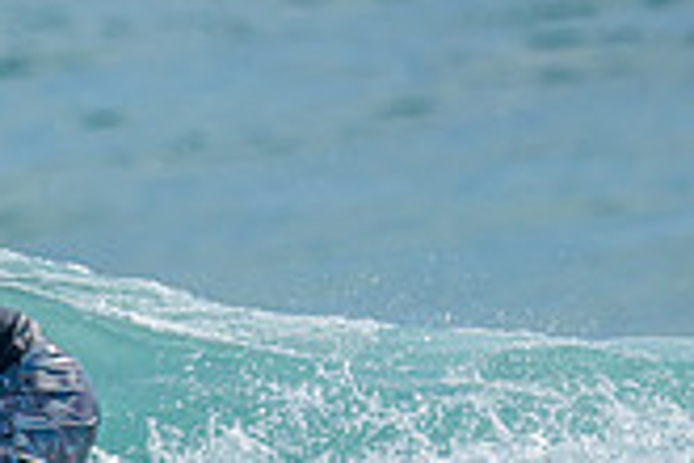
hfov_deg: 0.5
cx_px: -492
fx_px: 73192
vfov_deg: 0.4
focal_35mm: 3797
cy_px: 378
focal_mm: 800
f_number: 6.3
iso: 125
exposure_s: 1/2000
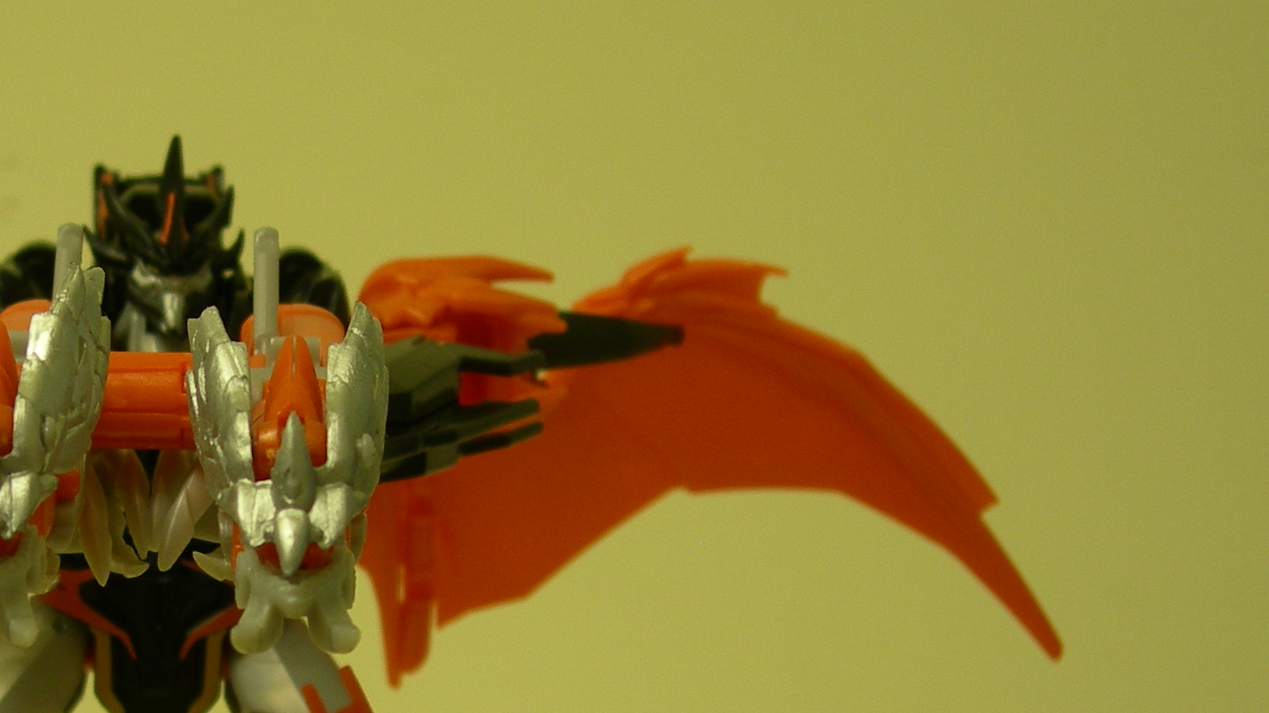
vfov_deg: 15.4
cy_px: 553
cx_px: 212
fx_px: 2624
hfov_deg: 26.6
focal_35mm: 78
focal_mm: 7.8
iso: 50
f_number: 2.8
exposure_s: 1/12.1
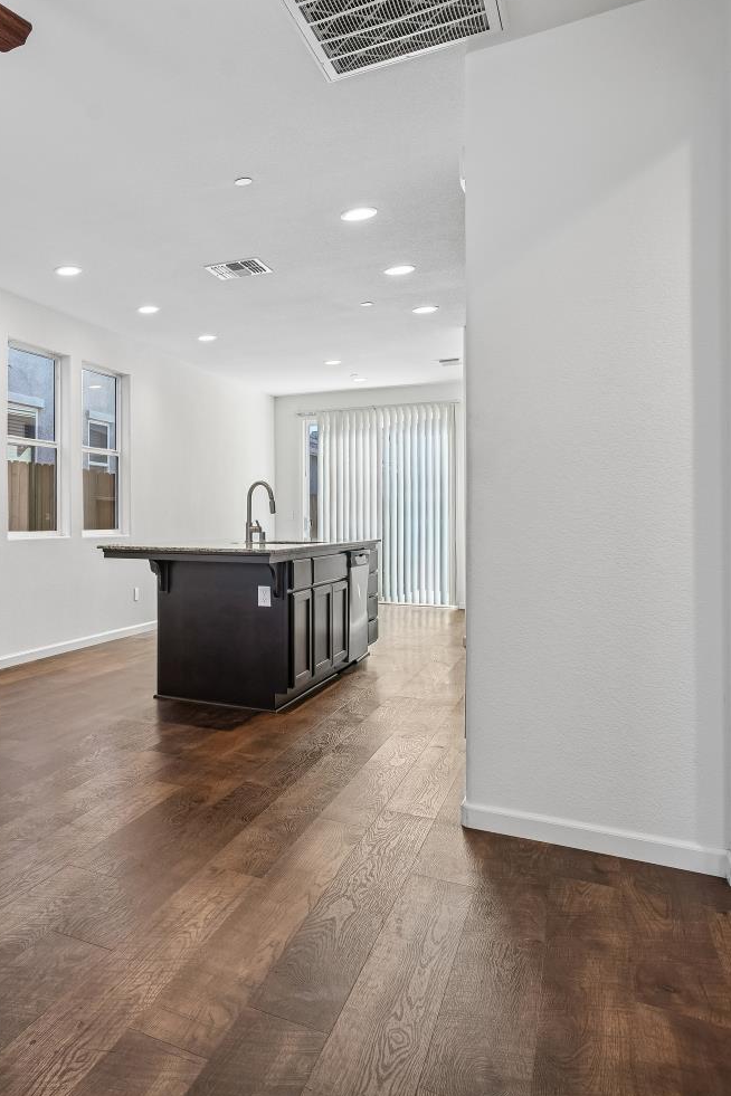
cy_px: 542
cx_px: 17
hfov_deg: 43.3
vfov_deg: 69.4
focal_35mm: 26
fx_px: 792
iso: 400
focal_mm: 17
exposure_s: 1/30
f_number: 8
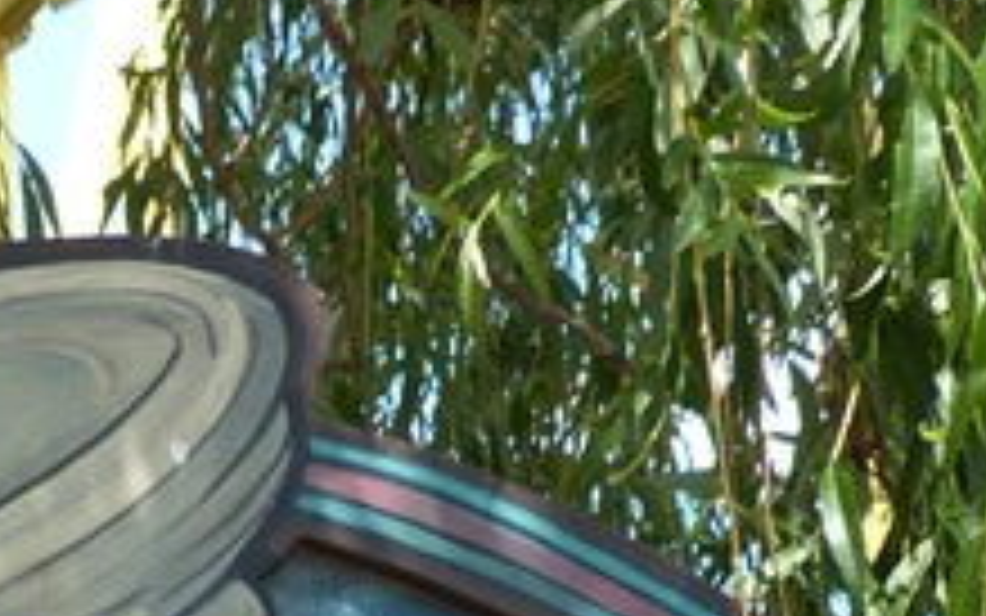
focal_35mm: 160
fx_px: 4301
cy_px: 1362
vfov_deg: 7.7
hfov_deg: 12.8
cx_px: -176
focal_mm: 5.8
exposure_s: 1/160
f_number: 4
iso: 100
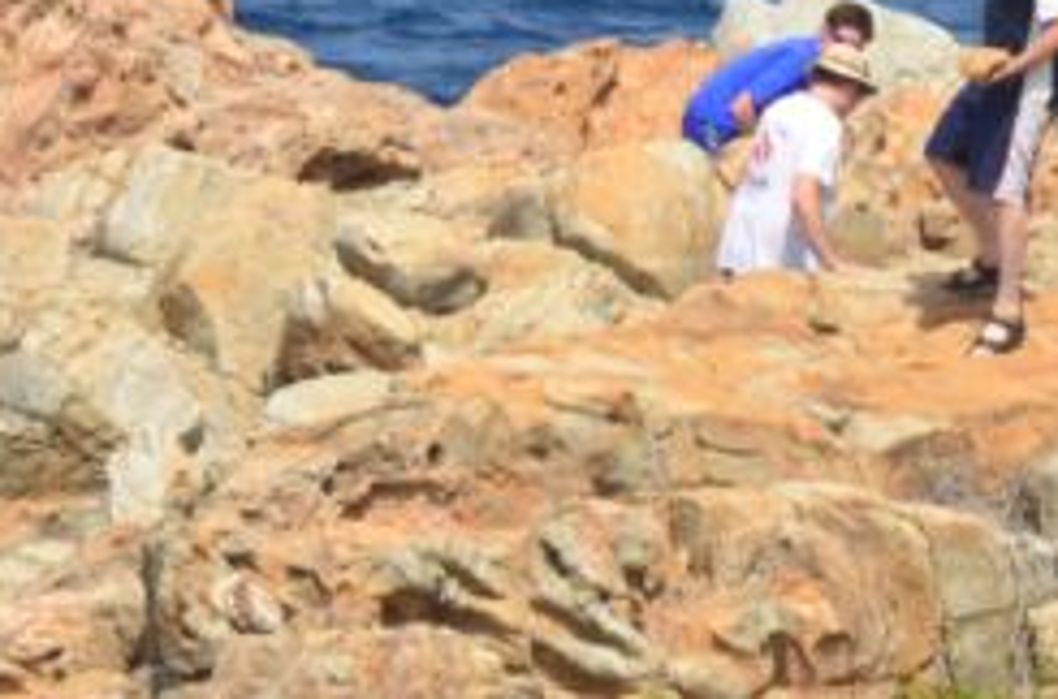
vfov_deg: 2.3
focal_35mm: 588
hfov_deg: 3.5
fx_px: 17236
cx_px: 959
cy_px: 235
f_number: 22
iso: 200
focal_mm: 150
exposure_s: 1/80
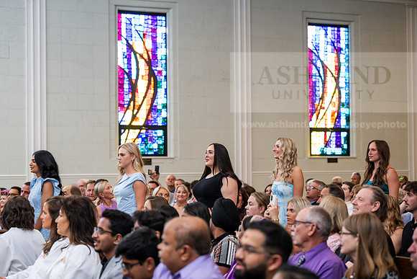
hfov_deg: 25.7
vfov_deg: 17.3
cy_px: 140
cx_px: 208
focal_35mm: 79
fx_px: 915
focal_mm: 79
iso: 1600
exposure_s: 1/200
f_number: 3.2
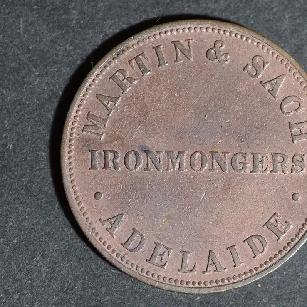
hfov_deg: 8.7
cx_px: 197
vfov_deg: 8.7
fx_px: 2023
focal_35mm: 202
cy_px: 154
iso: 1600
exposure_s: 1/50
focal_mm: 105
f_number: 9
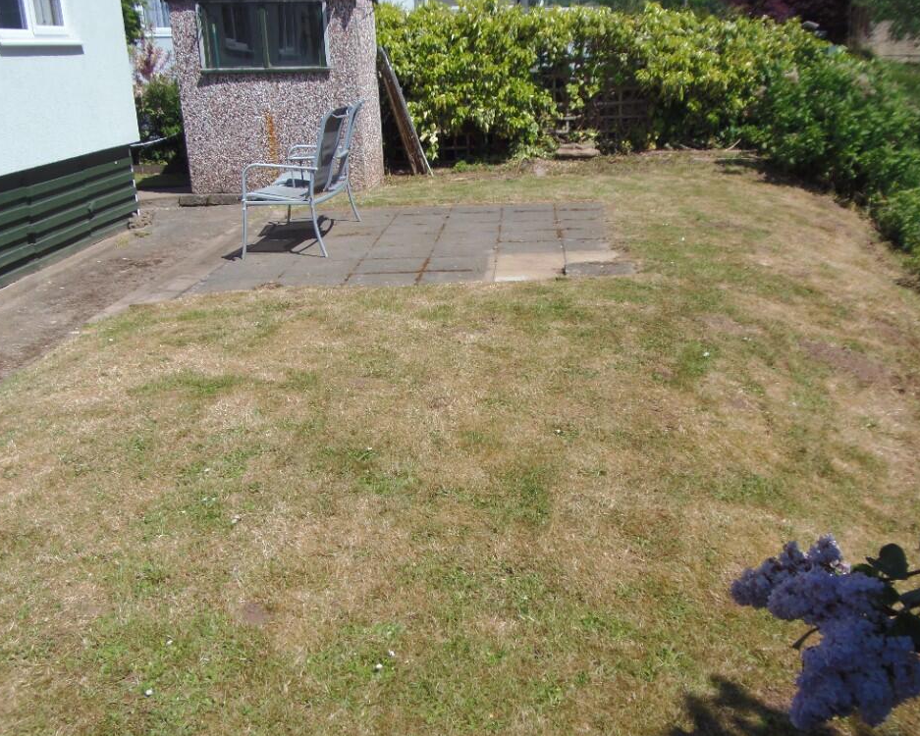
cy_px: 368
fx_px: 871
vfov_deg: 45.8
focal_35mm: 32
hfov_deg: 55.6
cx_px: 474
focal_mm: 5.5
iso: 64
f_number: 3.2
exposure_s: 1/800
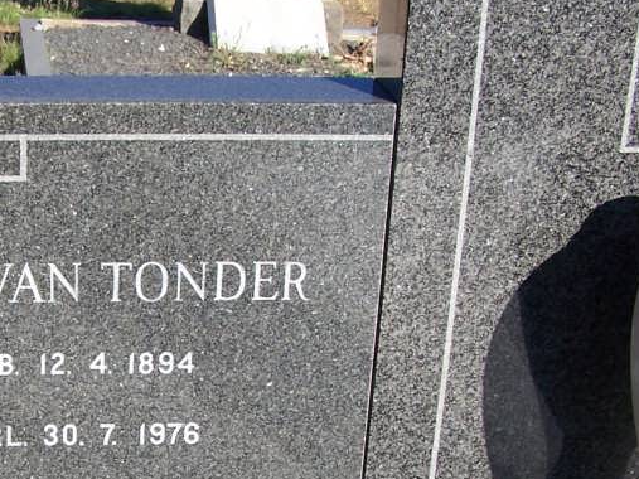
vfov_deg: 16.2
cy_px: 418
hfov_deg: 21.5
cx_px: 141
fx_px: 1661
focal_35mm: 90
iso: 80
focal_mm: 6.3
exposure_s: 1/500
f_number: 4
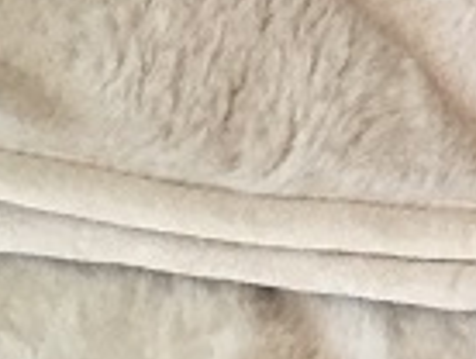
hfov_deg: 10.4
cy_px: -231
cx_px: 1066
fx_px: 2314
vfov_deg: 8.6
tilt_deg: -49.7
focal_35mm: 168
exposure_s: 1/33
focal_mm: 4.15
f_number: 2.2
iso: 80
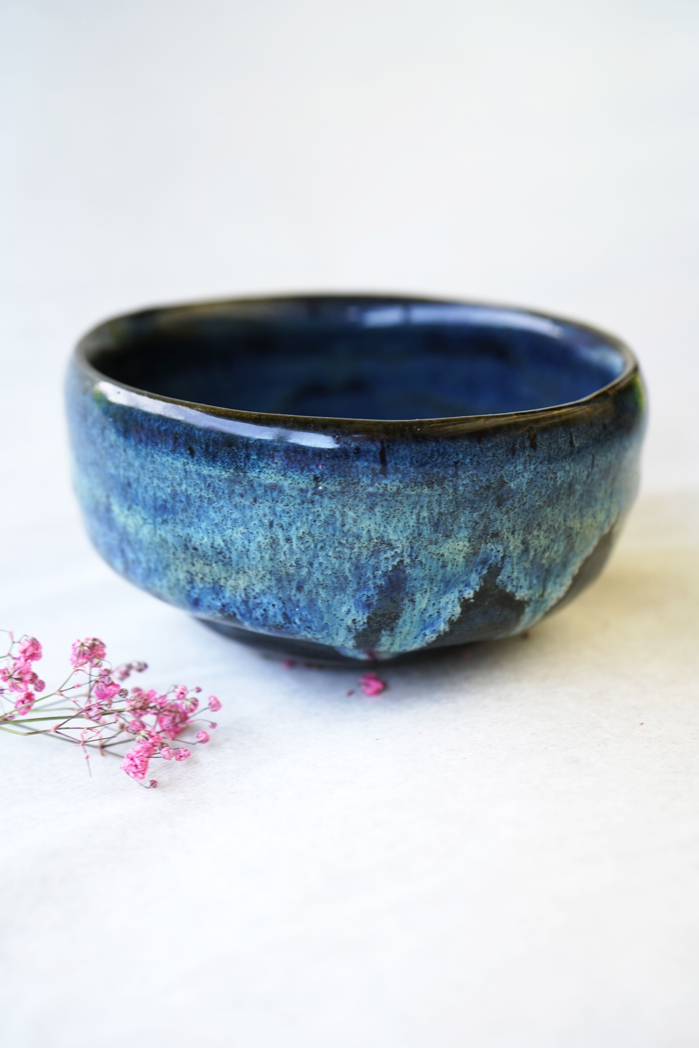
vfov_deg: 39.6
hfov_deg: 27.0
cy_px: 524
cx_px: 350
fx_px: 1456
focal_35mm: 50
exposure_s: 1/60
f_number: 4
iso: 250
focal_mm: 50
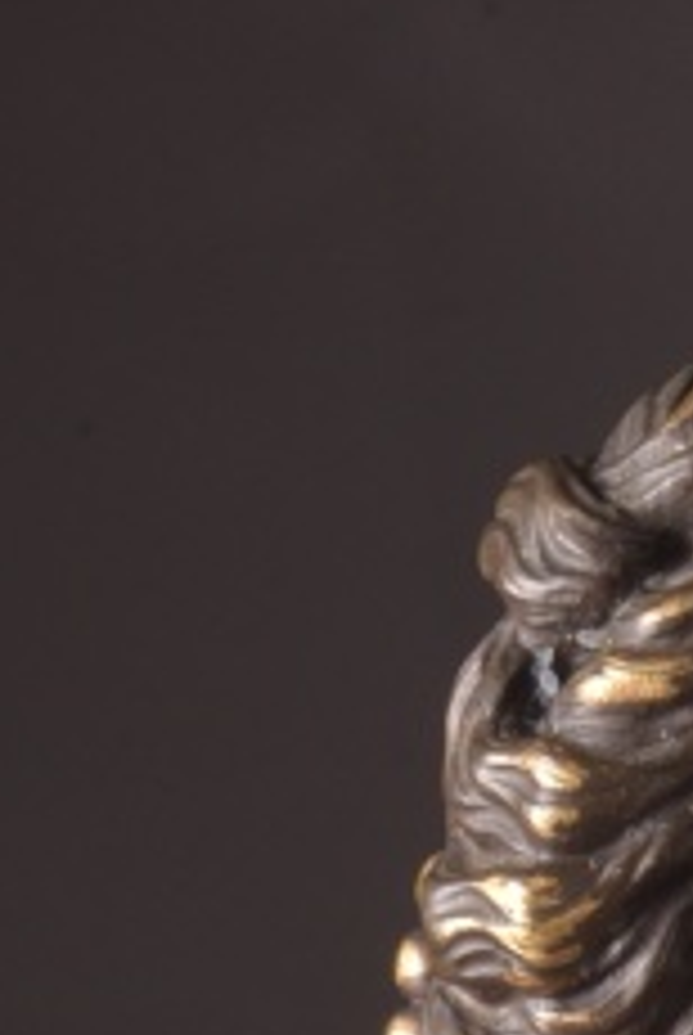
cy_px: 2182
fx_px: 24008
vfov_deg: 2.5
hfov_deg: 1.7
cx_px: 1388
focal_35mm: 834
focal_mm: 160
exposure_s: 1/125
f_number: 20
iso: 400
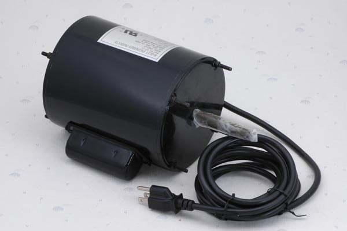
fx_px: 1618
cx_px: 174
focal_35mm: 168
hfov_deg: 12.2
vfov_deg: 8.2
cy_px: 116
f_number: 22
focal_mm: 112
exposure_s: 1/125
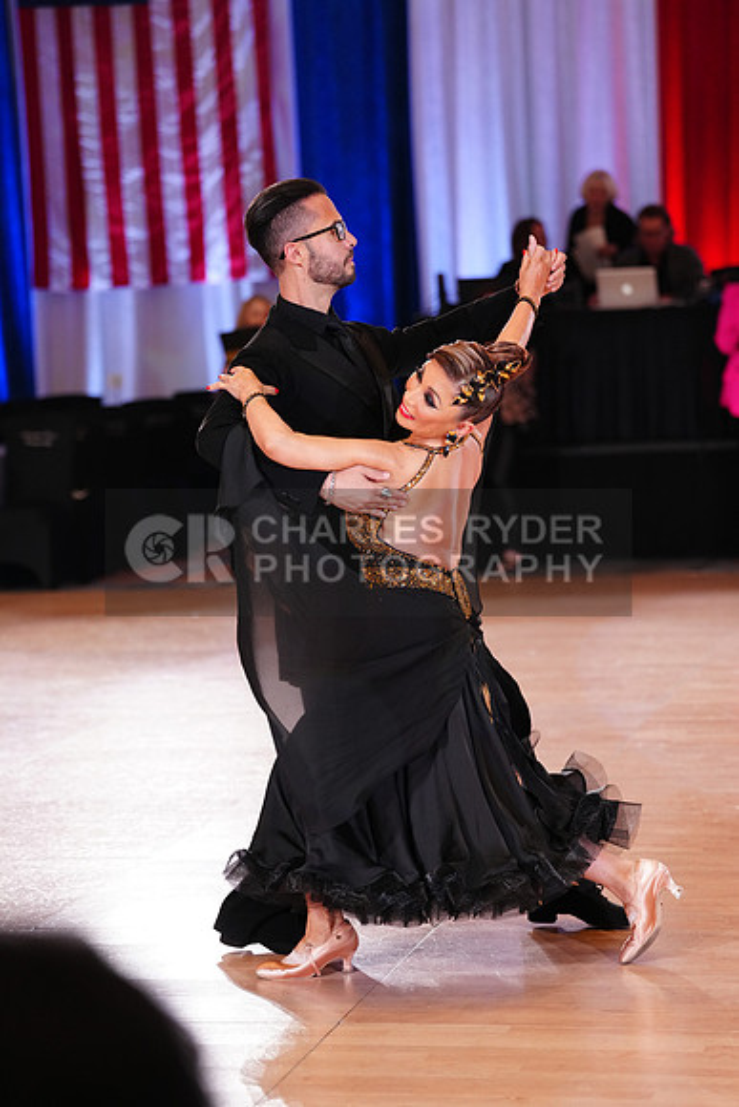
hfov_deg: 13.2
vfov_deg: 19.6
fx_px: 3200
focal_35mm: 104
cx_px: 370
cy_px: 554
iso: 2500
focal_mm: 104
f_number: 2.8
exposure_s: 1/640
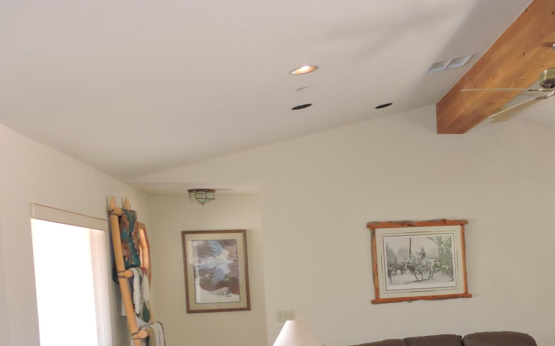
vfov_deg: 25.5
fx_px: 741
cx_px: 508
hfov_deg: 38.1
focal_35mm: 49
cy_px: 310
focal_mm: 4.3
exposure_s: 1/40
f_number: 3.3
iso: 320
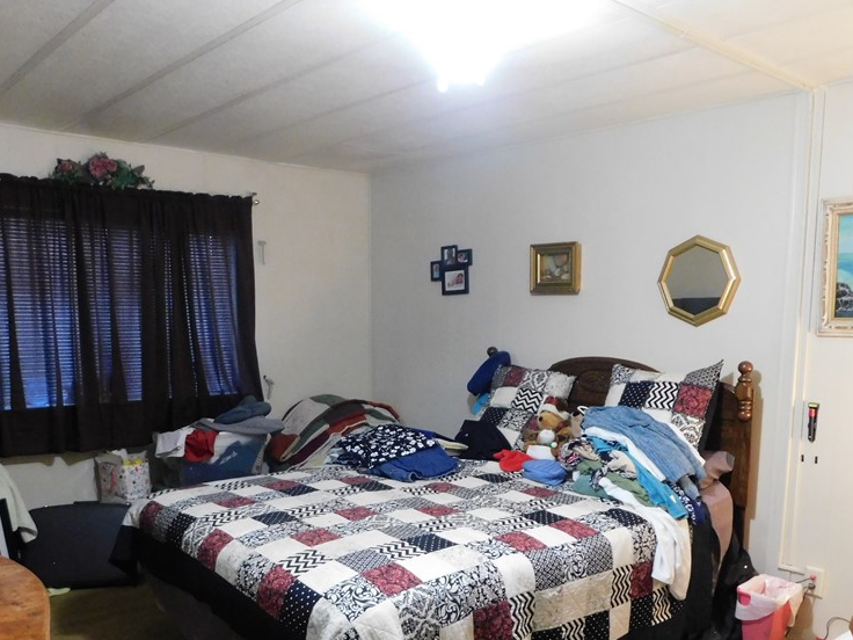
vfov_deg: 43.5
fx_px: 789
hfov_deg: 56.8
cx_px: 423
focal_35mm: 32
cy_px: 432
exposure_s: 1/8
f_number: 3
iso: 560
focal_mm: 4
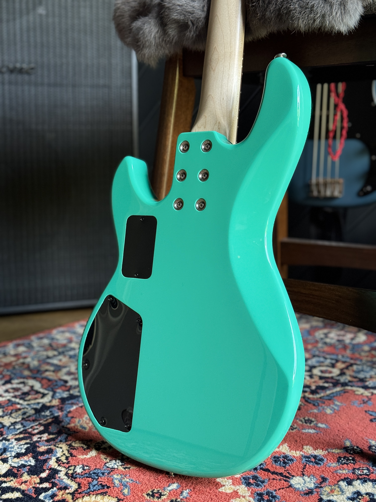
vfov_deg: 39.7
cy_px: 251
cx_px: 188
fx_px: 695
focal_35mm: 48
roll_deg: +0.1
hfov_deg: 30.3
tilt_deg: -8.3
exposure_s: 1/45
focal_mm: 6.76
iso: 250
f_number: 1.78
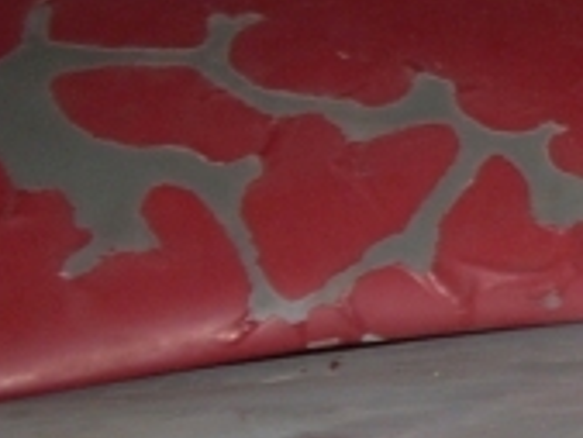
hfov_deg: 10.8
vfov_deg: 9.1
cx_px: 1228
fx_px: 2764
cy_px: 271
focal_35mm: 164
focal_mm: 6.2
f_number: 2.8
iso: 64
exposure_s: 1/60
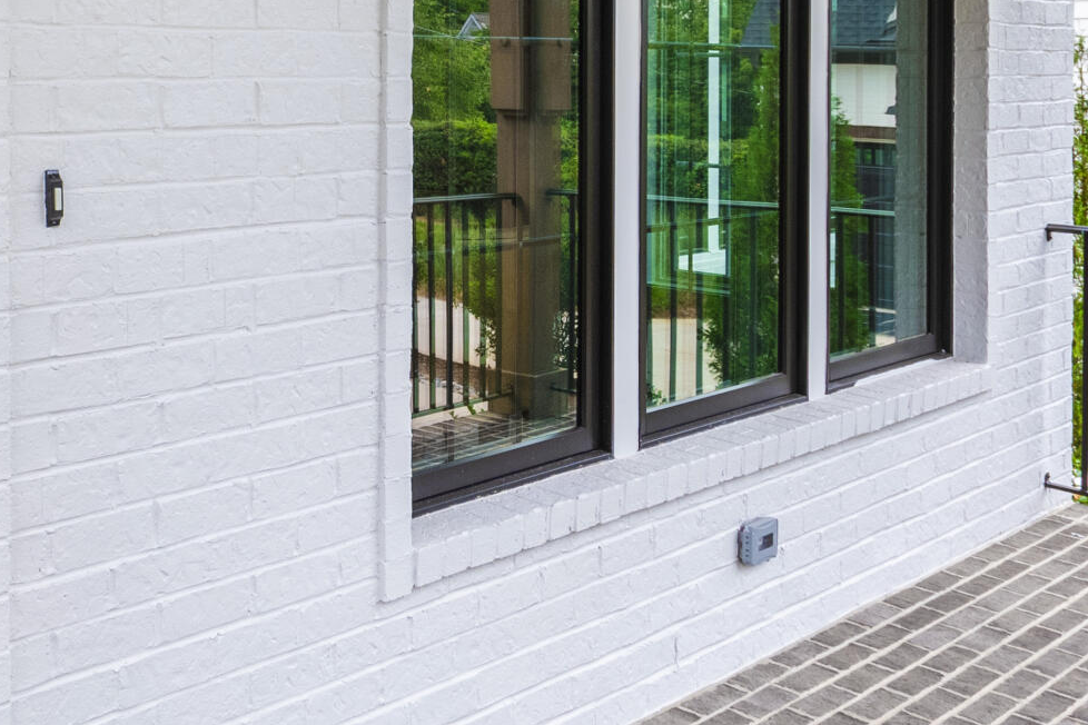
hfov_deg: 40.3
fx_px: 1390
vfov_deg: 28.2
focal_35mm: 46
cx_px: 159
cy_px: 77
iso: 320
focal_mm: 10
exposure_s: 1/100
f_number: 8
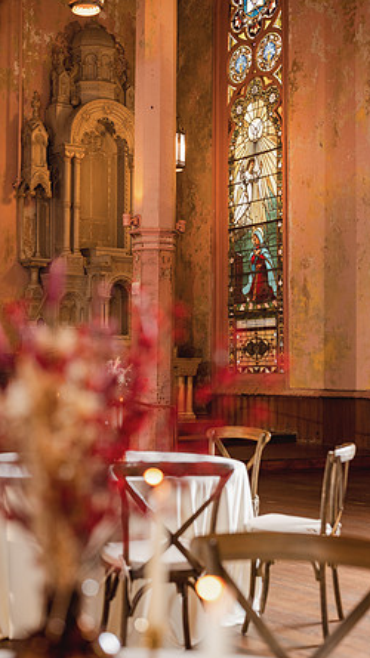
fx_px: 925
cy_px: 330
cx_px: 161
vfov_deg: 39.2
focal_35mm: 53
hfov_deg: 22.6
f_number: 2.8
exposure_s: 1/80
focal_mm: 50
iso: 400
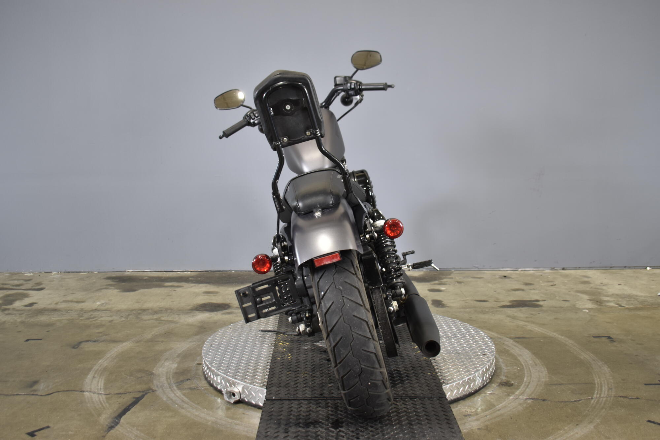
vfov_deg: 34.2
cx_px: 330
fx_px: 715
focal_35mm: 39
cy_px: 220
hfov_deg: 49.6
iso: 400
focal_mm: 26
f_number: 4
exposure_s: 1/20
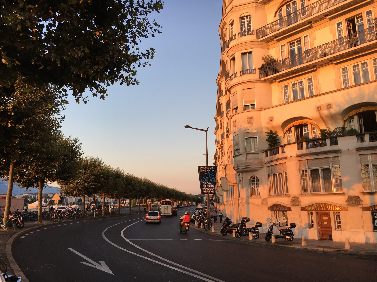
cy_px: 141
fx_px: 316
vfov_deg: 48.2
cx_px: 188
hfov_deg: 61.7
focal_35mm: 29
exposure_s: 1/175
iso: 25
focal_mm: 4.15
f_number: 2.2
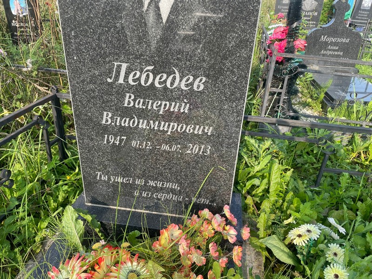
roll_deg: -3.1
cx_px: 186
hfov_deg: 67.3
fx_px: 279
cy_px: 140
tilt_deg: -27.3
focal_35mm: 26
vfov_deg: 53.1
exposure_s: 1/744
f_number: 1.6
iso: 32
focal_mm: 4.2
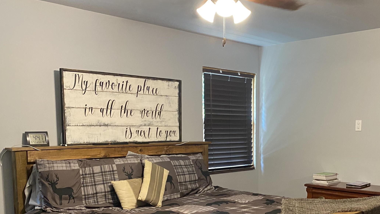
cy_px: 167
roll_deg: -0.6
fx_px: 423
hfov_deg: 47.8
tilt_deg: -5.6
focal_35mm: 42
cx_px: 244
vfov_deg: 27.8
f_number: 1.8
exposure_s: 1/60
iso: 400
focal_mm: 4.25
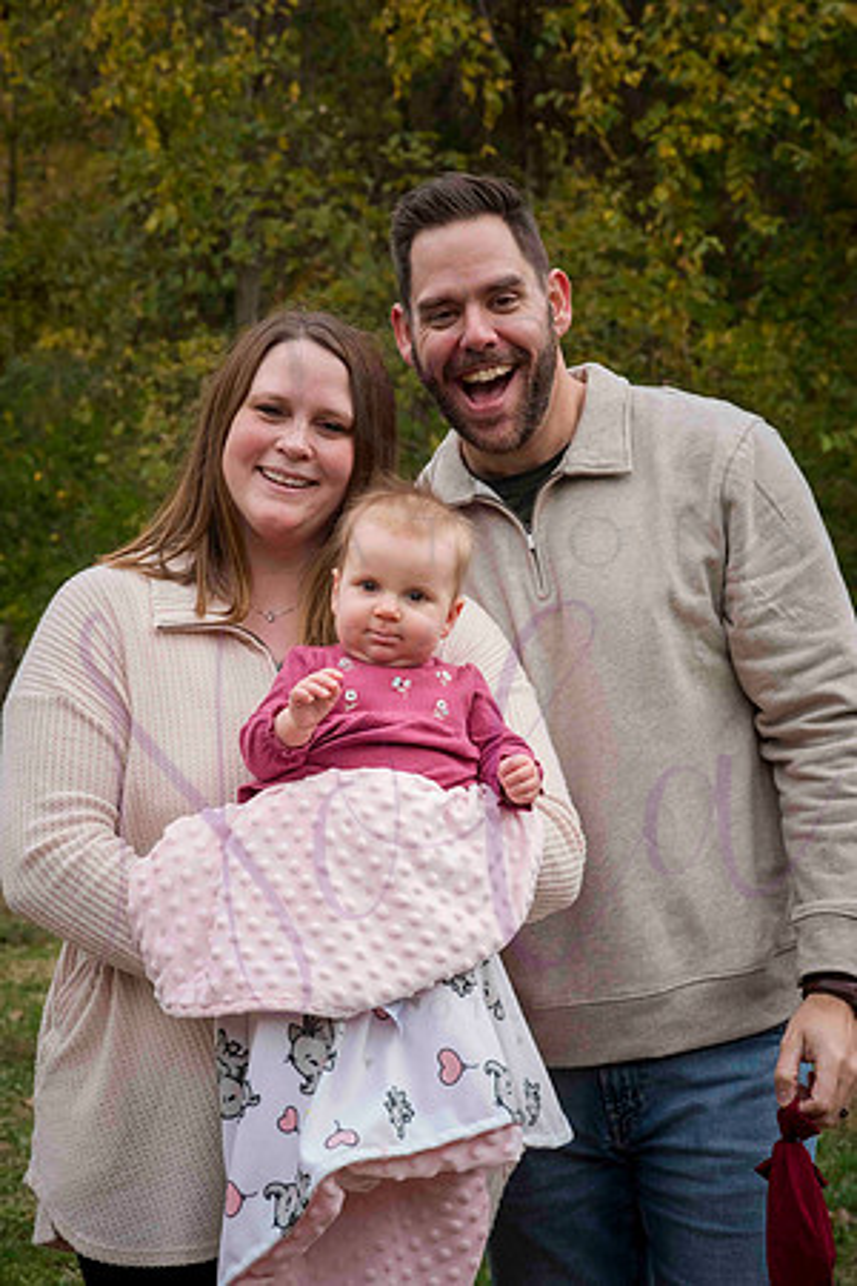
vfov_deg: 23.9
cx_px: 428
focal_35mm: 85
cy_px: 643
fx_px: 3035
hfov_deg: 16.1
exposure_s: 1/400
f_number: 11
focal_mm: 85
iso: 800
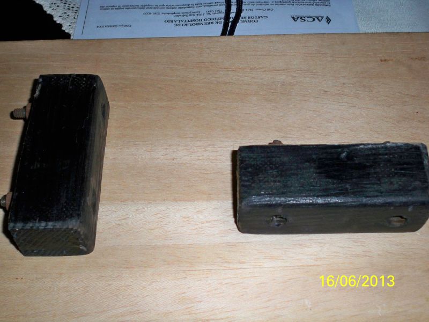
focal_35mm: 55
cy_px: 161
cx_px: 214
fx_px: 682
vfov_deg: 26.6
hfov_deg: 34.9
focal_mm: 9.7
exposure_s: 1/80
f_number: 4
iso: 200
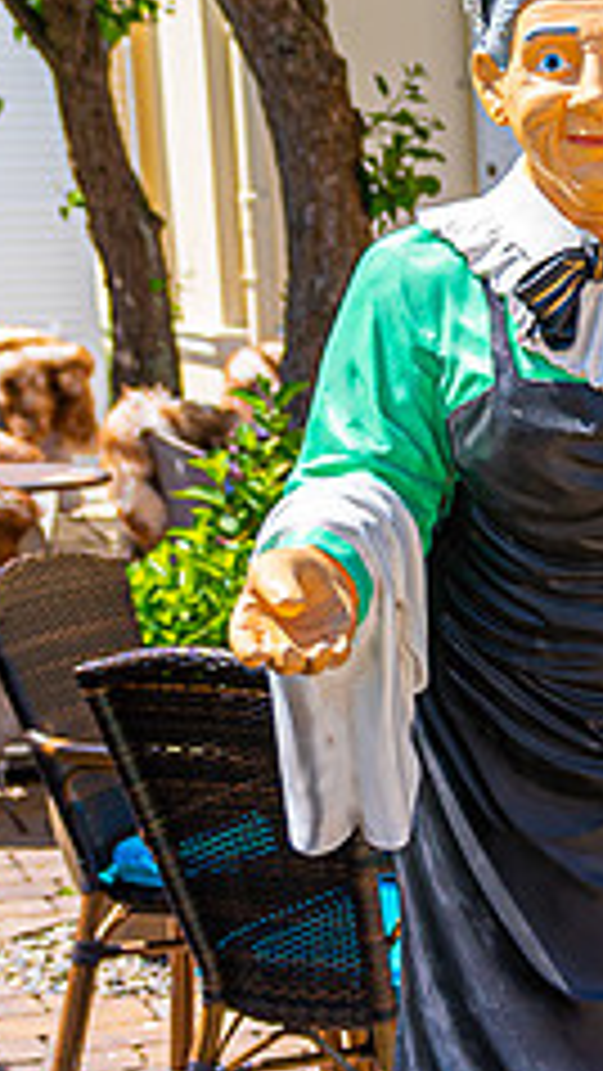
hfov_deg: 10.2
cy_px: 796
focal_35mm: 109
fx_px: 3096
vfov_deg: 19.5
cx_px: 1249
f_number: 2.8
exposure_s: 1/1250
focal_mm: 26
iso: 100
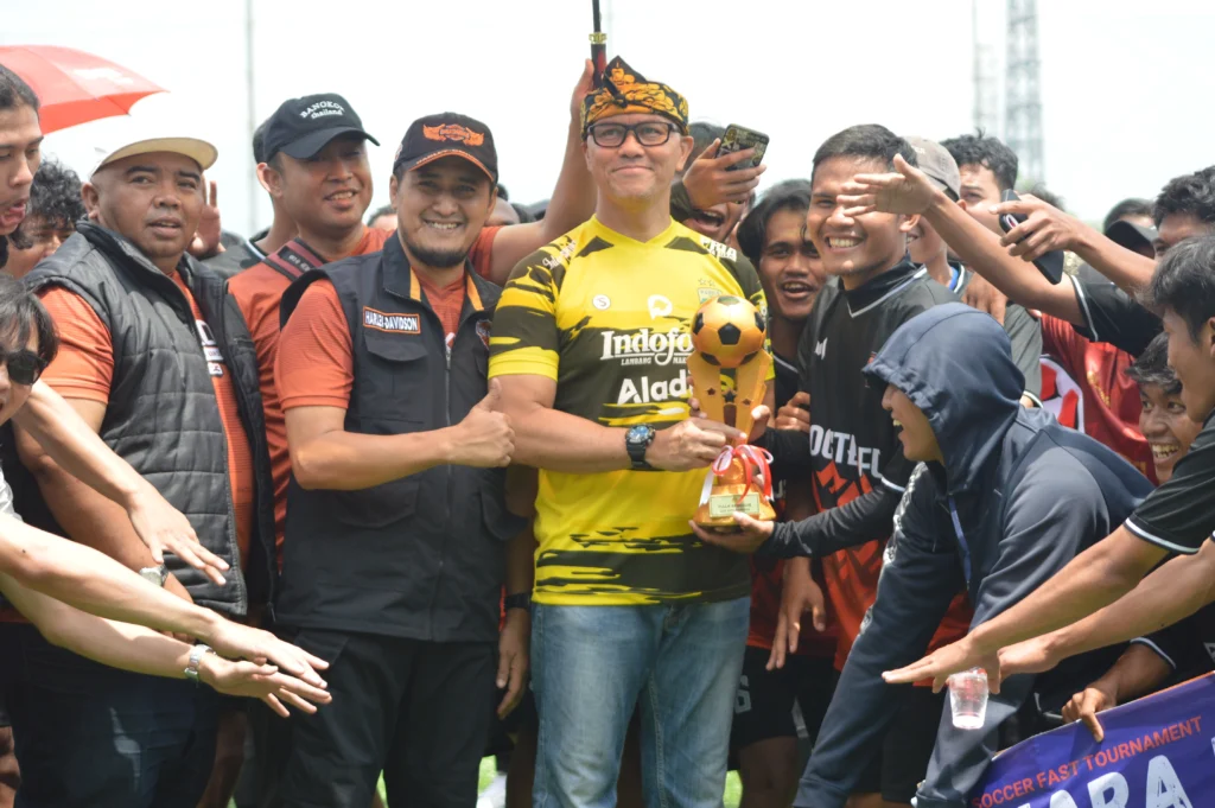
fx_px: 3541
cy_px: 404
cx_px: 608
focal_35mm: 105
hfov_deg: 19.5
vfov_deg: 13.0
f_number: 4.5
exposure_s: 1/1000
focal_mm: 70
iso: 400
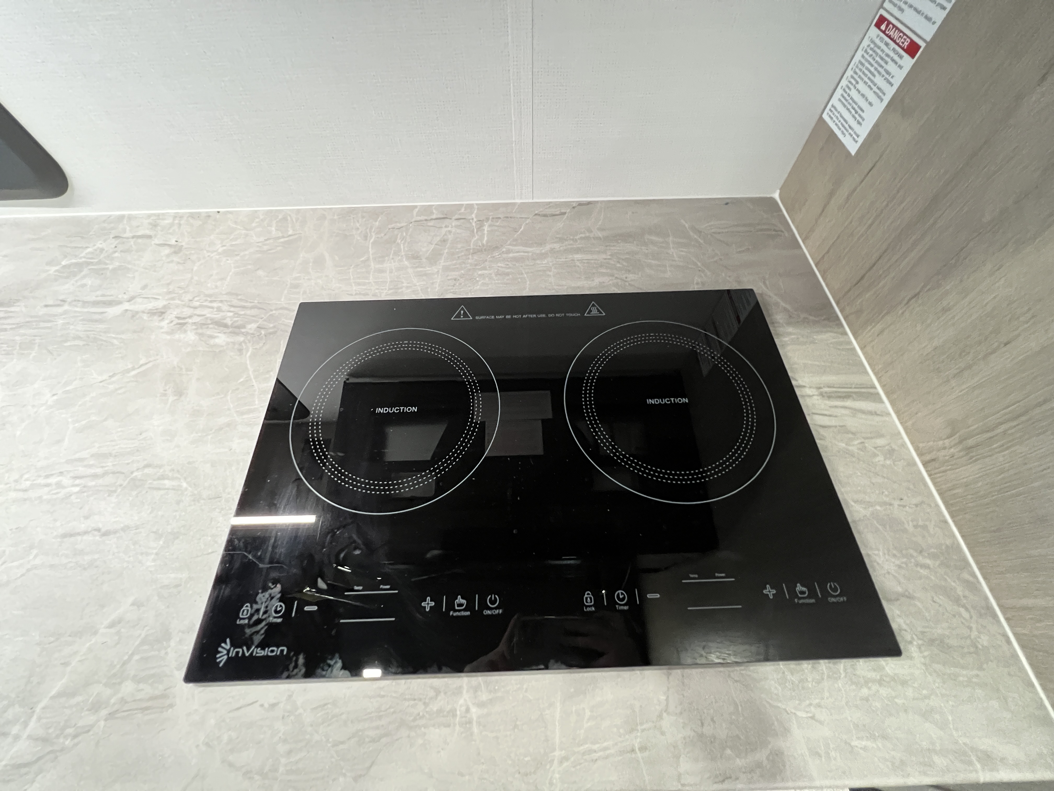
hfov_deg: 106.2
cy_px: 396
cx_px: 527
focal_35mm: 13
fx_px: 396
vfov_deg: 89.9
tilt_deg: -60.4
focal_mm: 1.57
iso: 1000
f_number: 1.8
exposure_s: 1/40
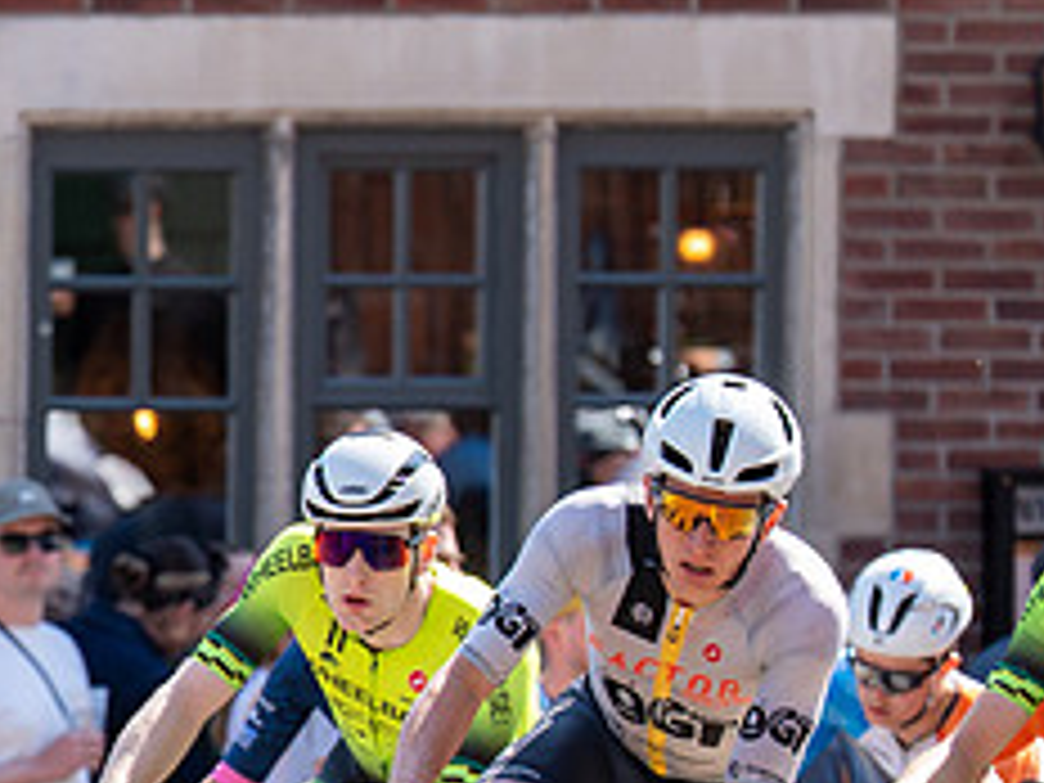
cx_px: -854
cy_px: 831
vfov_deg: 2.8
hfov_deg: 3.6
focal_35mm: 540
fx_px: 16286
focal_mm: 150
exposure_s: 1/1000
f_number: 3.5
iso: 200
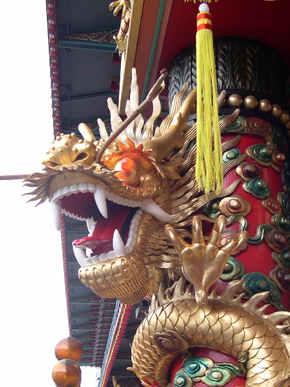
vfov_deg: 35.4
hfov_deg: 26.8
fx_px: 603
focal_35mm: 54
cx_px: 199
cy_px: 242
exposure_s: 1/48.7
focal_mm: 8
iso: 100
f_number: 2.8
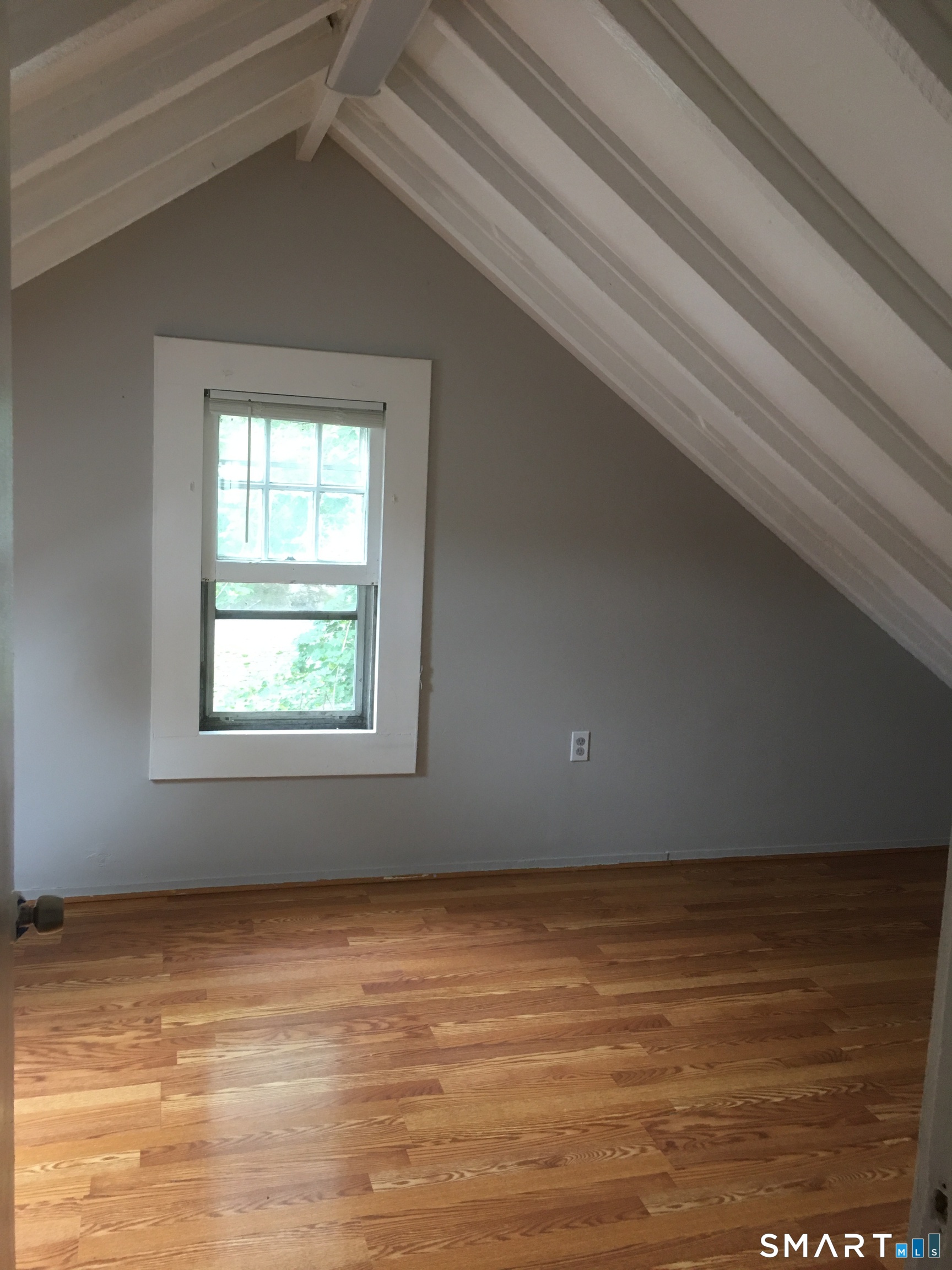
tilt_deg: -5.6
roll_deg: -3.4
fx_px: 1063
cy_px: 635
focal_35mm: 29
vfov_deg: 61.7
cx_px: 476
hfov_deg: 48.2
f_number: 2.2
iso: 64
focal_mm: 4.15
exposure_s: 1/15
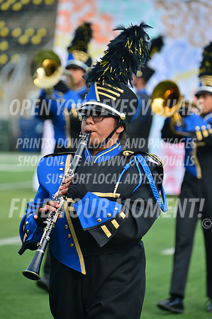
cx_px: 106
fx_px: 2125
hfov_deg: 5.7
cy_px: 160
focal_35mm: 240
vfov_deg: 8.6
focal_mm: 240
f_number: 5.6
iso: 125
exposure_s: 1/500
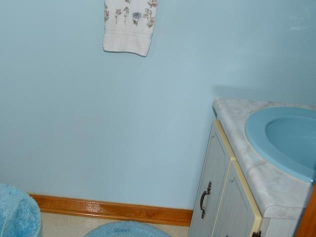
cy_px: 78
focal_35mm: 42
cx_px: 96
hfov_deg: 43.9
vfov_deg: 34.0
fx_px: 383
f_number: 4
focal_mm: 18
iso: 400
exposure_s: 1/60
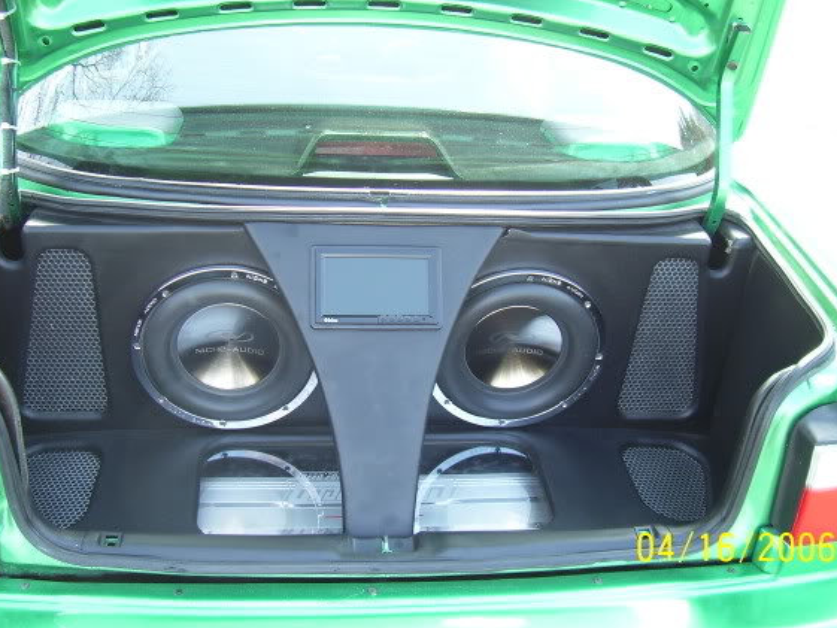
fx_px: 943
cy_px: 275
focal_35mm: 39
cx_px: 391
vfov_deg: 36.8
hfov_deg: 47.8
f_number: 2.7
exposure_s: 1/60
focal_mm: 5.6
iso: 80
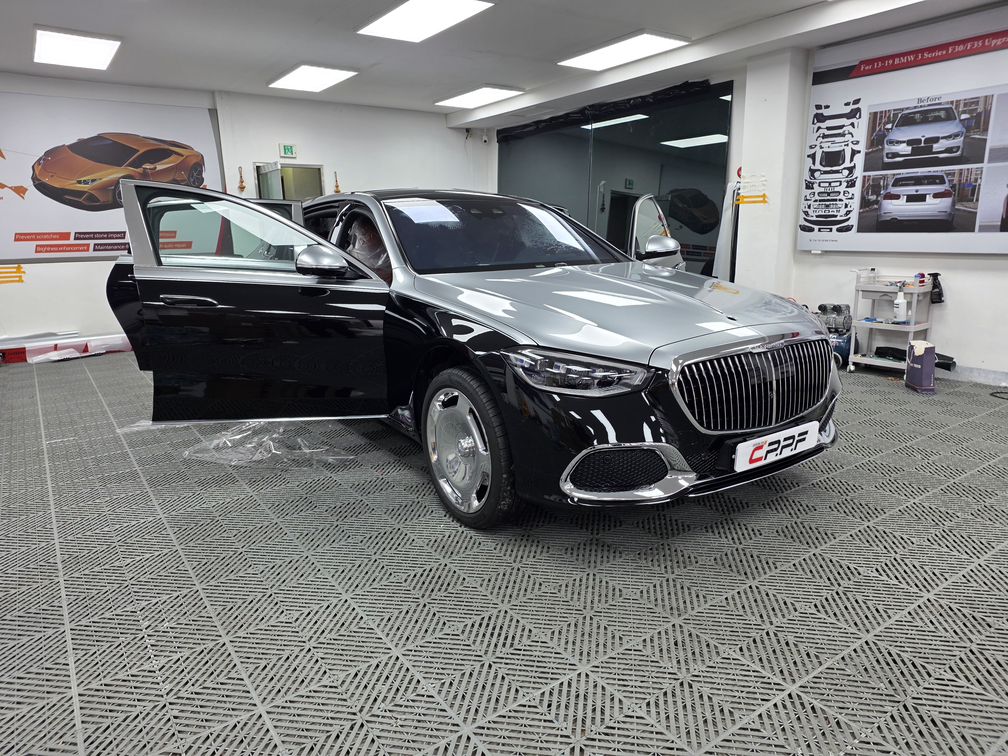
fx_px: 670
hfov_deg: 73.9
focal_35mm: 23
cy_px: 378
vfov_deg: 58.9
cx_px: 504
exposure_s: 1/120
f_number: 1.7
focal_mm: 6.25
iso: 40
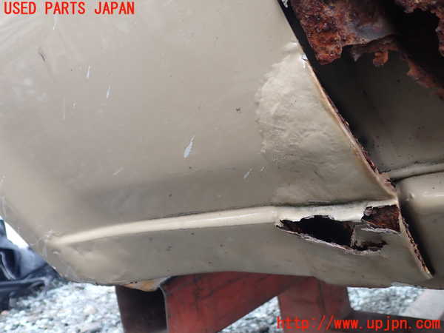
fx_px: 385
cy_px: 166
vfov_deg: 46.8
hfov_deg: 60.0
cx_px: 222
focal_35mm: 30
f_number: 2.3
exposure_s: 1/100
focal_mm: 5.4
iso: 100
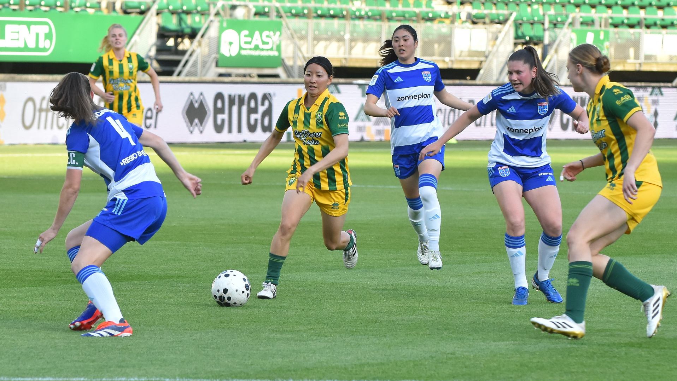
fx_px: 3393
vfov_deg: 6.4
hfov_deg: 11.4
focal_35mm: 189
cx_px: 339
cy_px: 181
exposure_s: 1/640
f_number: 3.5
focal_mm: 120
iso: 500
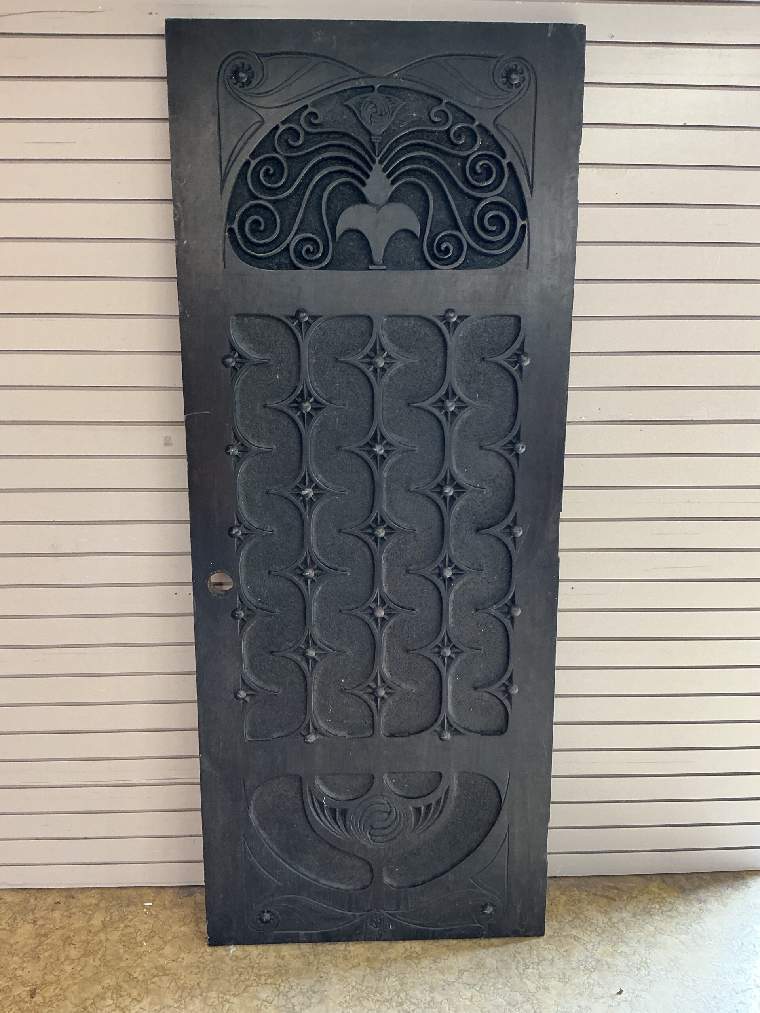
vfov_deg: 61.7
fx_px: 849
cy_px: 506
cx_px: 380
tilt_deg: -16.6
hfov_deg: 48.2
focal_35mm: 29
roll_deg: +0.1
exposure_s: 1/60
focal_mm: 3
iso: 125
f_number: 1.8
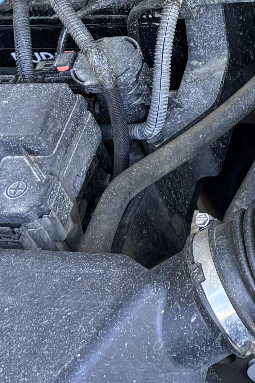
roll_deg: +12.7
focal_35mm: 99
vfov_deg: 20.2
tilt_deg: -44.1
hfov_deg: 12.9
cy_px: 30
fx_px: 1052
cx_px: 406
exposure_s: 1/60
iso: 200
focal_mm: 5.96
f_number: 1.6
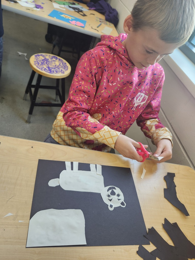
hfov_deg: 58.9
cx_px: 98
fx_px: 173
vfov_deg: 73.9
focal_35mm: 23
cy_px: 130
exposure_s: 1/120
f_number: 1.8
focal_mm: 5.54
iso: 125
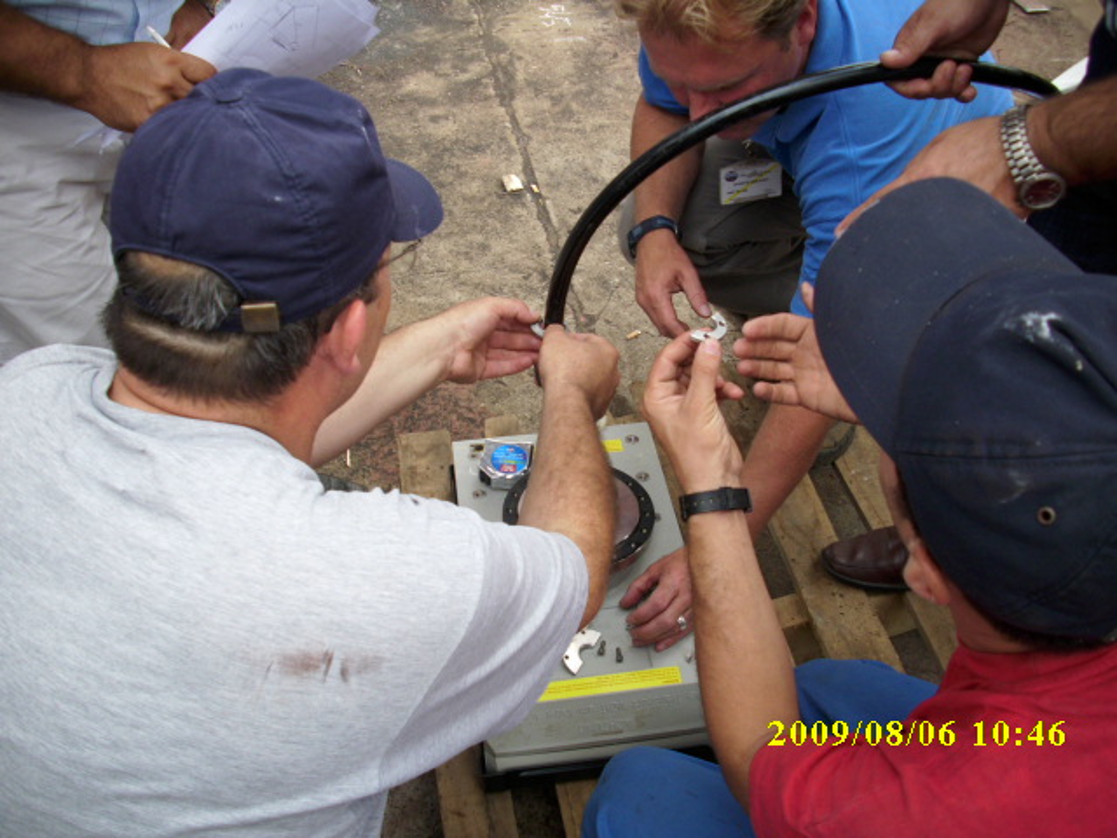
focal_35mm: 31
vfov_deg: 45.4
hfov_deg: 58.4
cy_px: 419
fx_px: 1000
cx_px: 558
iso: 50
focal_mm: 6.2
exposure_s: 1/260
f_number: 2.8
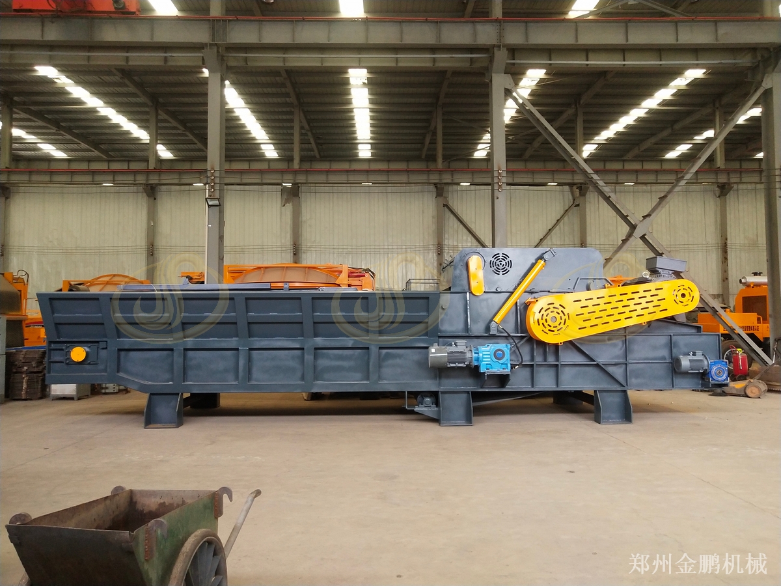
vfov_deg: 46.8
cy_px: 293
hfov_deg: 60.0
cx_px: 390
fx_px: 677
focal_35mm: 30
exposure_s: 1/50
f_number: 1.8
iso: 381
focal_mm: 3.95
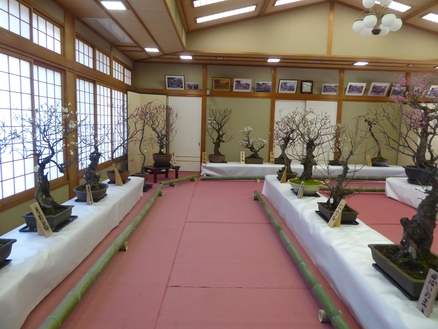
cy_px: 164
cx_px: 219
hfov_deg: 69.4
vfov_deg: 54.9
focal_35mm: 25
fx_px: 316
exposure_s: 1/60
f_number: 3.3
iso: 400
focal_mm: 4.3
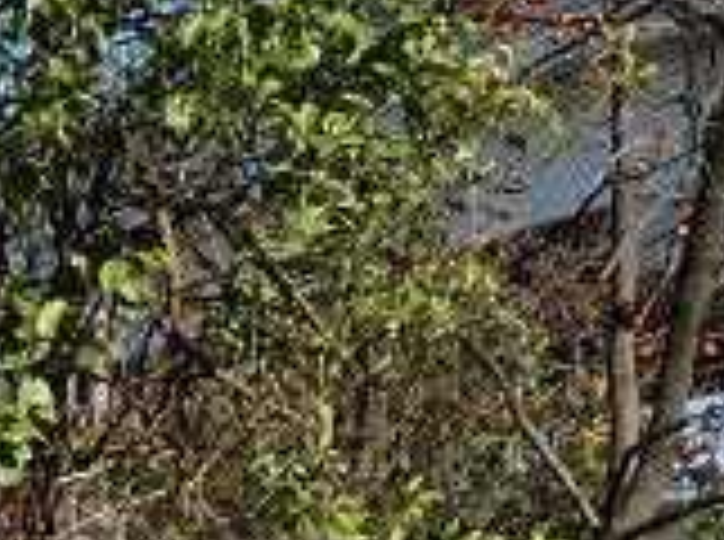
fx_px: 2567
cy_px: 916
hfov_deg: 14.6
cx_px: -472
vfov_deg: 11.3
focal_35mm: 123
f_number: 4.2
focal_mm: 5
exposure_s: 1/800
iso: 125
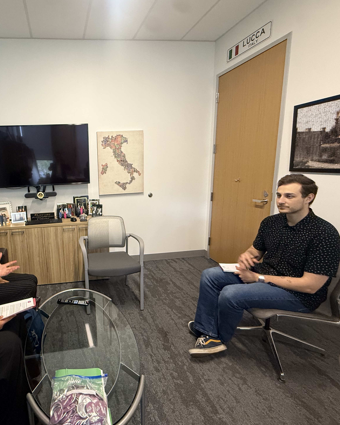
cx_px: 87
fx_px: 239
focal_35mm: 19
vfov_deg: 83.3
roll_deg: +1.9
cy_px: 208
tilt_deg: -10.7
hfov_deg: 66.6
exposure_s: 1/50
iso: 400
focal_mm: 2.22
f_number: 2.2
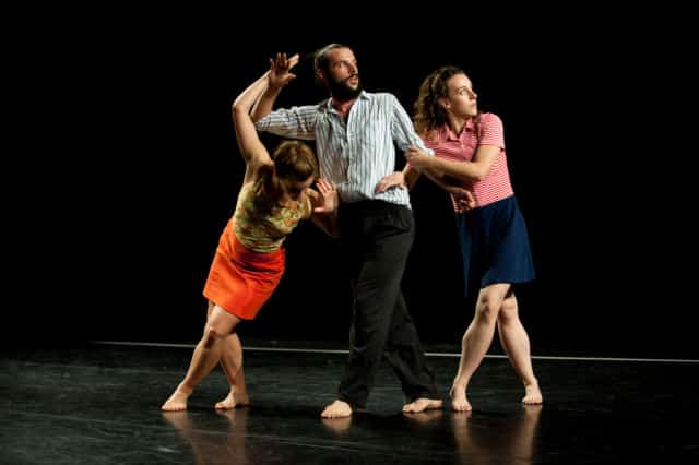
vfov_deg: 19.4
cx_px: 350
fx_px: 1358
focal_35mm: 70
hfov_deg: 28.9
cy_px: 232
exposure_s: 1/200
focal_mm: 70
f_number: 3.5
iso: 1600
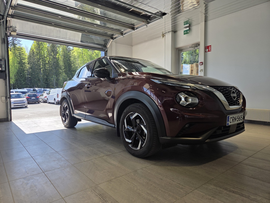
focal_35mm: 23
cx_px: 135
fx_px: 179
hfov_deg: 73.9
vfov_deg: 58.9
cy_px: 102
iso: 80
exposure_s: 1/1406
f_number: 1.8
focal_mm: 5.4
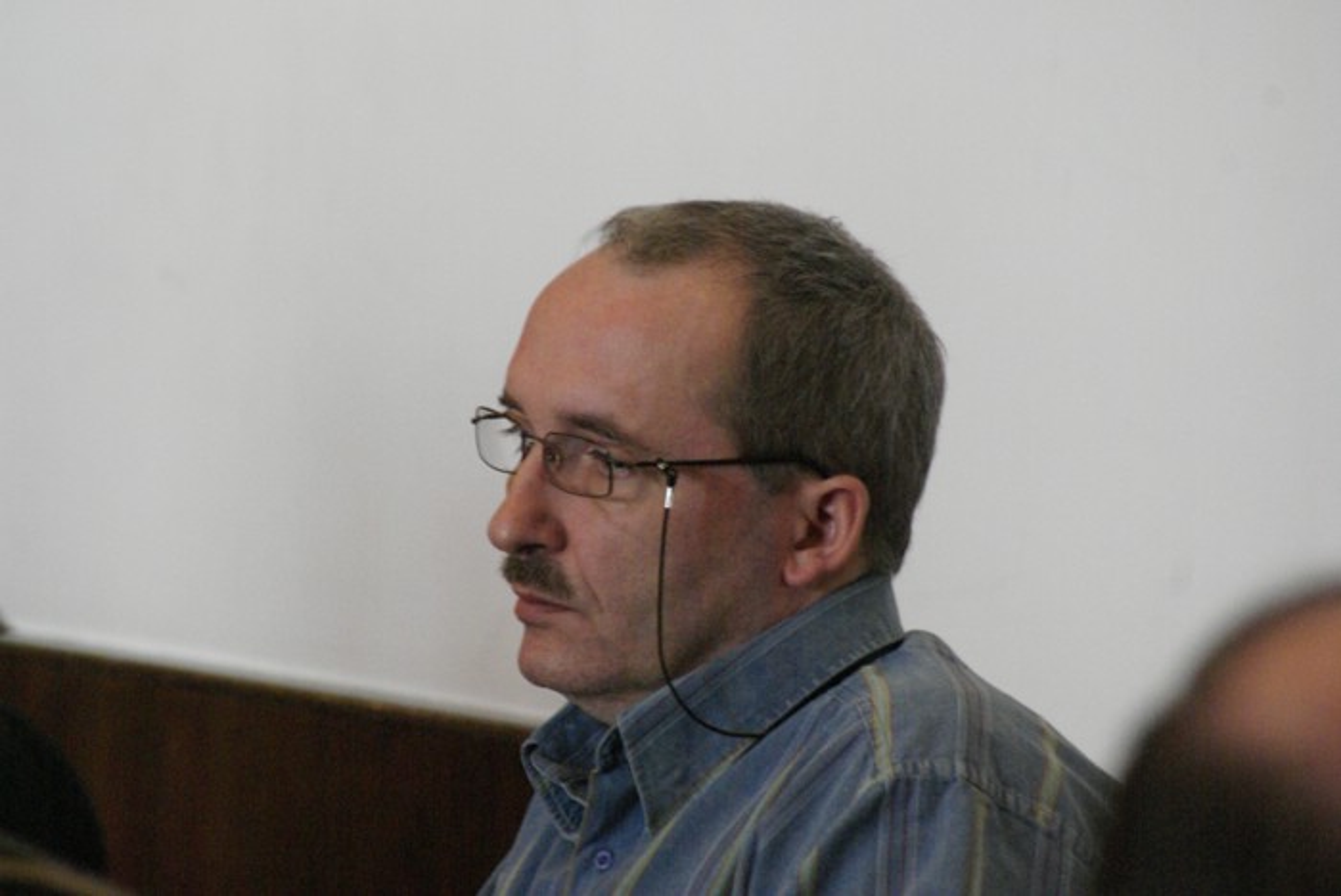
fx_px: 16776
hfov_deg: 4.6
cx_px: 670
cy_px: 448
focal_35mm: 450
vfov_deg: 3.1
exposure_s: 1/25
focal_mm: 300
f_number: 9
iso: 1600
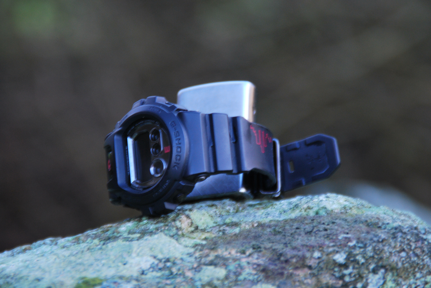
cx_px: 216
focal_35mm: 300
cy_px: 144
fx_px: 3596
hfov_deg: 6.9
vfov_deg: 4.6
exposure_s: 1/25
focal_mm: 200
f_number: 6.3
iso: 400
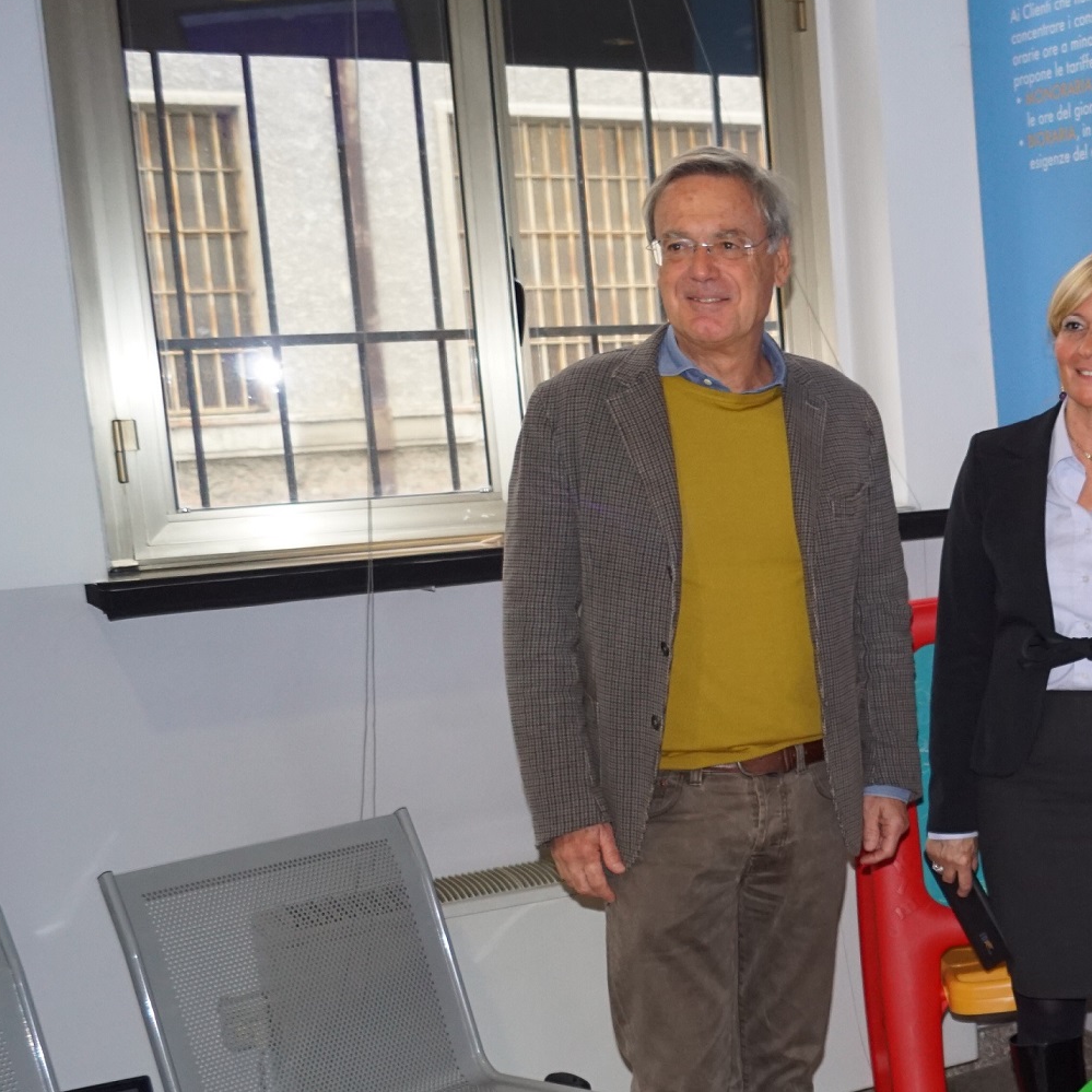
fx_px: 1927
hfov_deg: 28.2
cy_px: 744
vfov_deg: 31.3
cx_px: 1258
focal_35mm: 54
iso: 800
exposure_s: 1/80
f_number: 3.5
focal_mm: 18
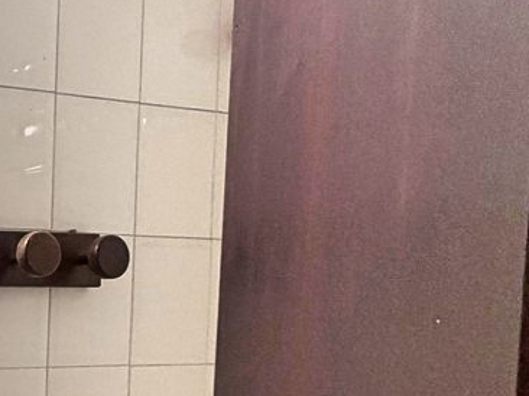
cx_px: -327
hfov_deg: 25.2
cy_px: 340
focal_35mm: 49
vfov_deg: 28.7
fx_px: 748
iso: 200
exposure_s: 1/60
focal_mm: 2.22
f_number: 2.2
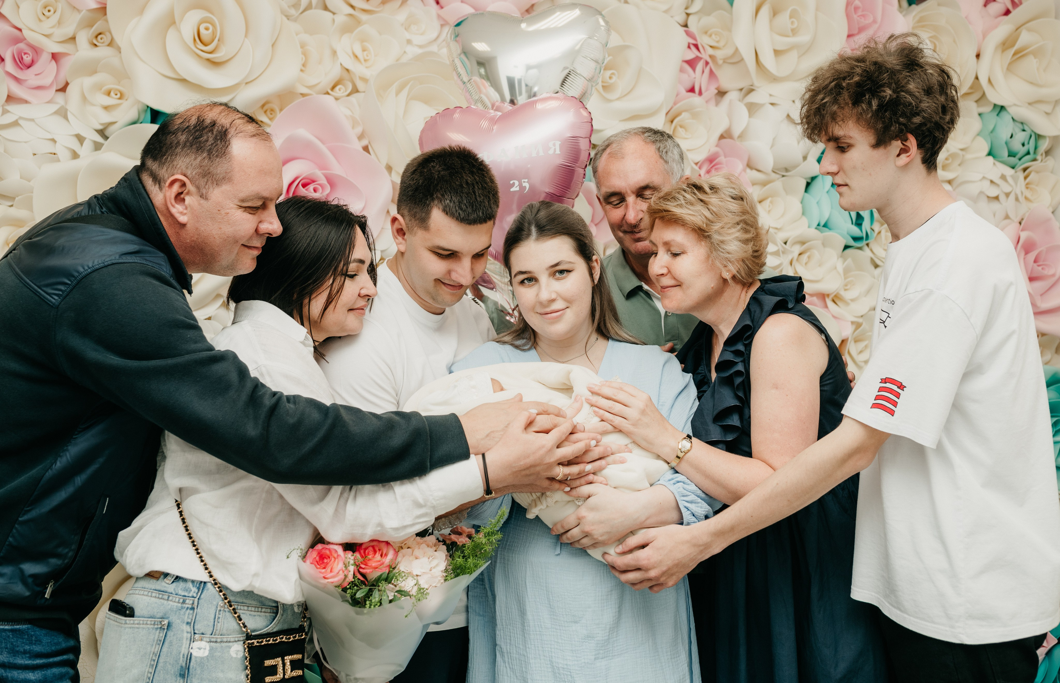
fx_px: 1100
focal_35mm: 38
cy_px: 306
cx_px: 566
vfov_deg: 34.5
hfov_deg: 51.4
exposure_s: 1/160
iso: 100
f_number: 4.5
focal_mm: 35
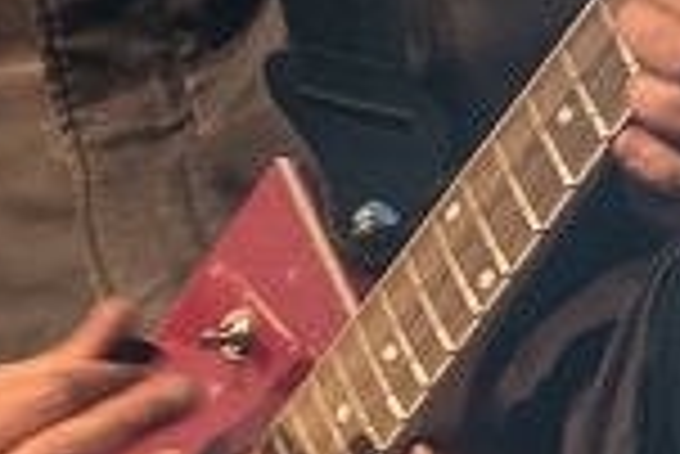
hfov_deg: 4.1
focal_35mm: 500
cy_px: 27
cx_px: 829
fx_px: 9453
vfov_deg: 2.8
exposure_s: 1/100
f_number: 14
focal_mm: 70
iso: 500
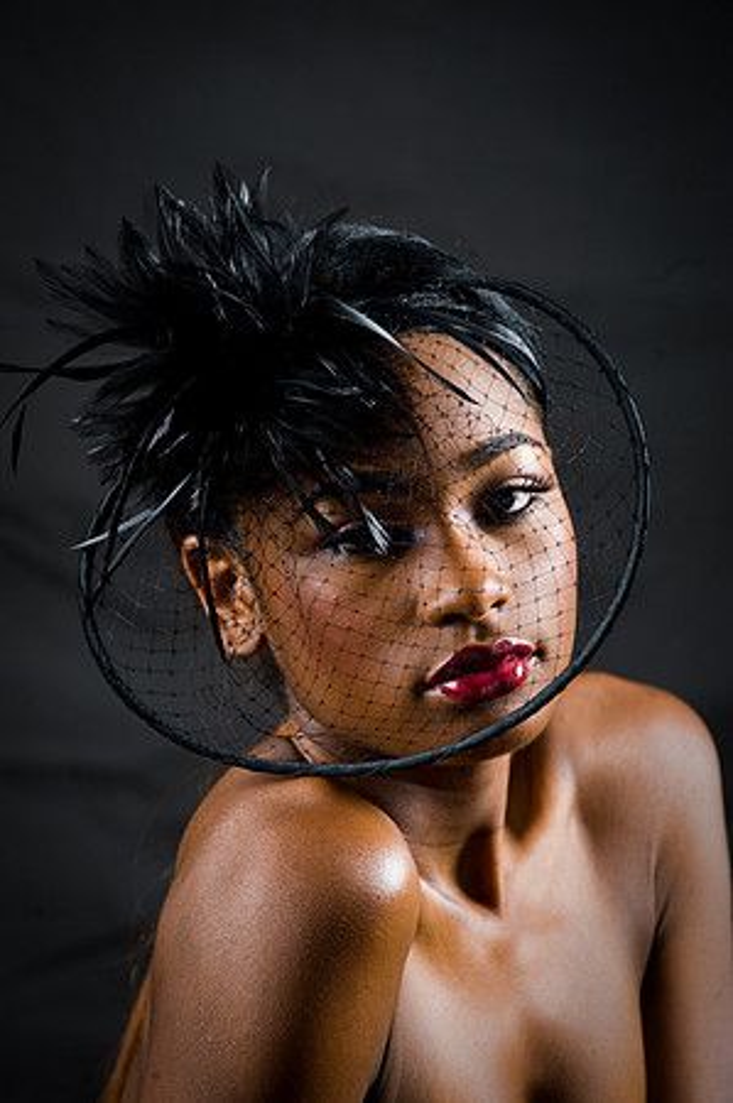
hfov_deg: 6.9
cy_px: 552
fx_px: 6122
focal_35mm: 200
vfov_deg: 10.3
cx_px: 366
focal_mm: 200
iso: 320
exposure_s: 1/125
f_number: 5.6
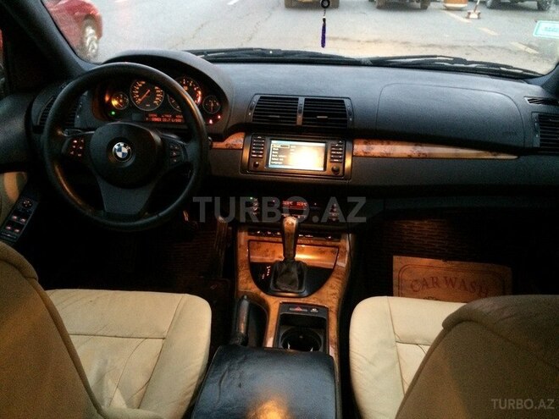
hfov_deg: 61.7
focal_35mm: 29
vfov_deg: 48.2
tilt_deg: -28.2
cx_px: 280
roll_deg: -1.1
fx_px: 468
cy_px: 210
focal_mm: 4.15
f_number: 2.2
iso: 500
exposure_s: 1/17
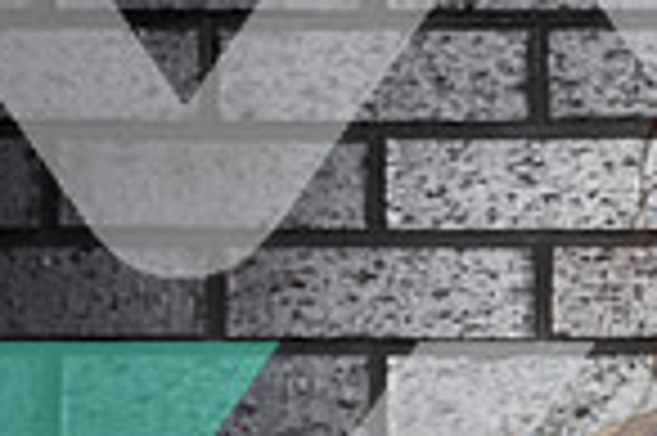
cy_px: 582
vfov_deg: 8.5
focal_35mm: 159
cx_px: 954
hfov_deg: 12.4
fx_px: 2898
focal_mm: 40
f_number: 5.6
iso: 100
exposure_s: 1/125
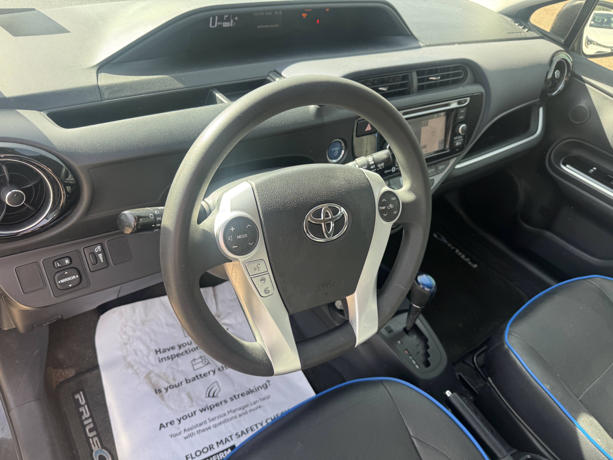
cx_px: 306
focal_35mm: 24
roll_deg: -8.9
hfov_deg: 71.6
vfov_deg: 56.8
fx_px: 425
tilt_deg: -36.5
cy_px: 230
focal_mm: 6.76
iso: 50
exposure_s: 1/123
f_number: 1.78
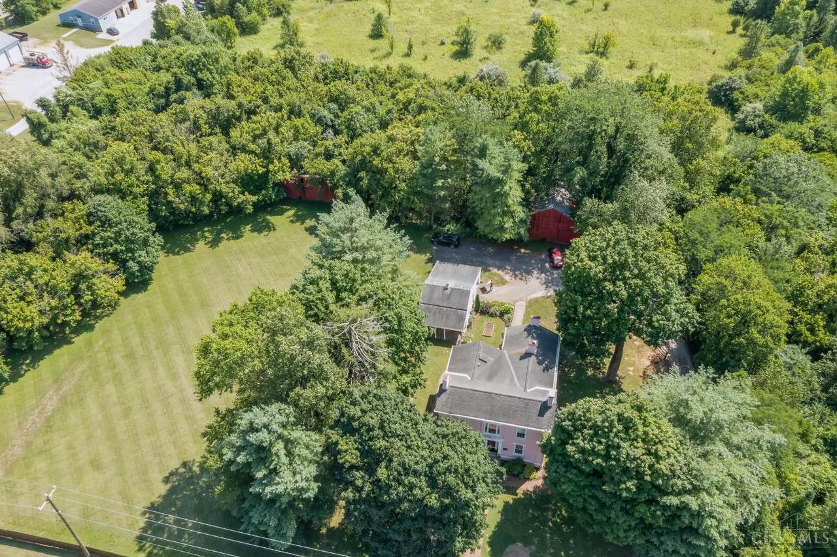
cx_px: 418
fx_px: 651
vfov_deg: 46.4
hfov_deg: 65.5
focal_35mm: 28
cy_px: 278
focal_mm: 10.3
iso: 100
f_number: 8
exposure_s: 1/60
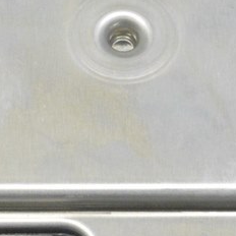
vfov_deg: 6.5
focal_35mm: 270
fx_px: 2083
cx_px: 128
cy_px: 65
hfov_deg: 6.5
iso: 6400
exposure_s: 1/20
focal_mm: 48
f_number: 20
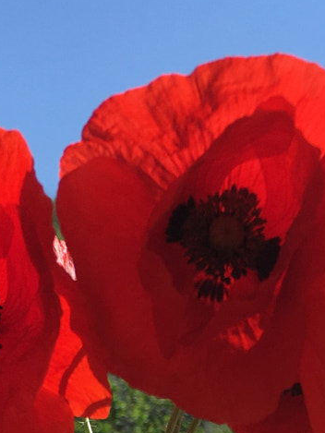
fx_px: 1239
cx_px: 157
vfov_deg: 18.2
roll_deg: -3.6
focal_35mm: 99
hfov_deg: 14.9
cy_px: 593
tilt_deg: -1.6
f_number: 2.2
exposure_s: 1/1221
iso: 25
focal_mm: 4.15
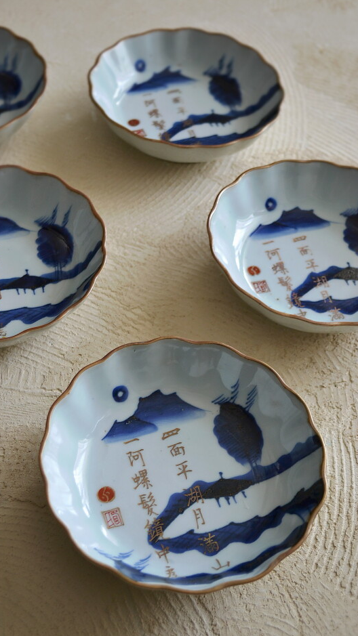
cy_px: 318
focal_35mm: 47
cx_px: 165
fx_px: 786
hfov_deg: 25.7
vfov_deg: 44.1
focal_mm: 29
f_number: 4.5
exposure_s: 1/60
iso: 400
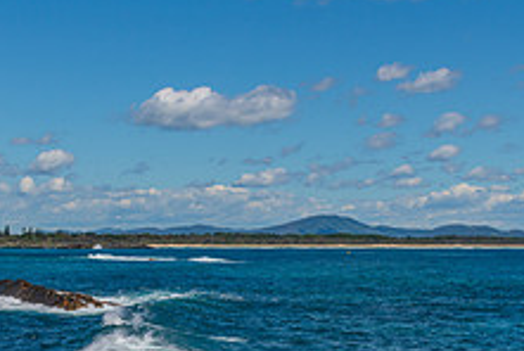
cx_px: 211
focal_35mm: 87
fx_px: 1268
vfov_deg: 15.5
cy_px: 353
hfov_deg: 23.3
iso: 100
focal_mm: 32
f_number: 9
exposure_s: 1/1000
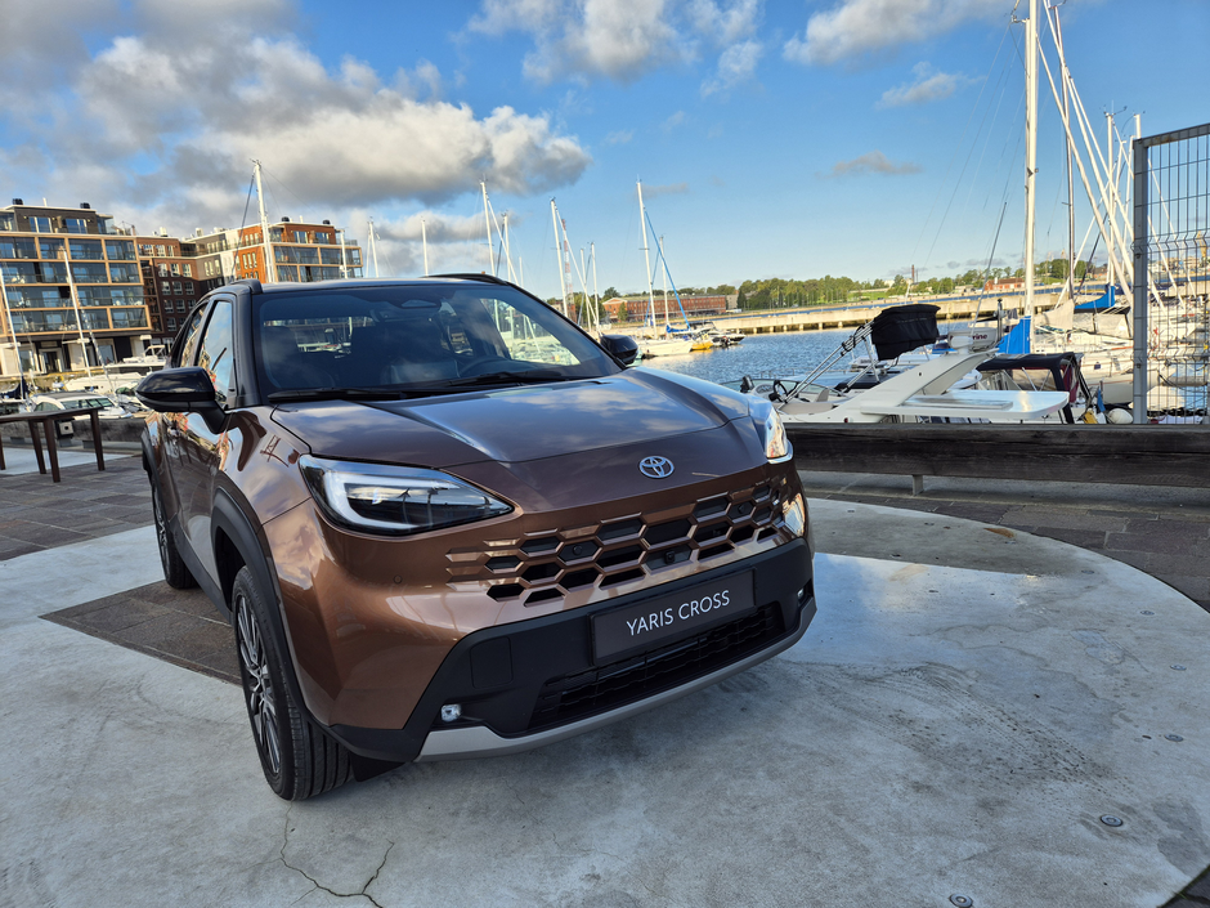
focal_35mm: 23
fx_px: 804
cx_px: 605
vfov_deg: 58.9
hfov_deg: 73.9
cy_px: 454
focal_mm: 5.4
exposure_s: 1/1204
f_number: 1.8
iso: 25
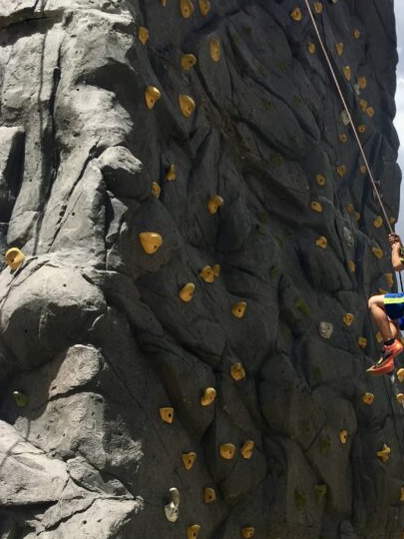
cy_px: 394
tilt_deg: +14.8
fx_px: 856
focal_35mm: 55
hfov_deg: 25.8
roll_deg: +1.7
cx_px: 359
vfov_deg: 34.3
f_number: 2.2
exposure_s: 1/2079
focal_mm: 4.15
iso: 25
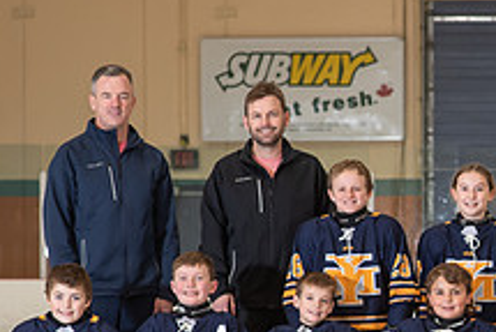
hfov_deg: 7.5
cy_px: 310
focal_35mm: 271
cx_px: 630
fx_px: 3739
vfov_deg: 5.1
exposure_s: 1/250
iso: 500
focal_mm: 85
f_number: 5
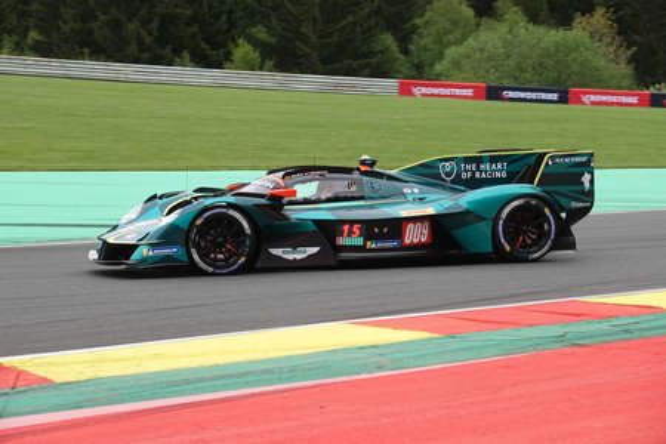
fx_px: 2053
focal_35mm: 111
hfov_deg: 18.4
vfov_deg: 12.3
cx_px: 333
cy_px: 222
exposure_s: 1/800
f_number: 4
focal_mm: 40.73
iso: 200
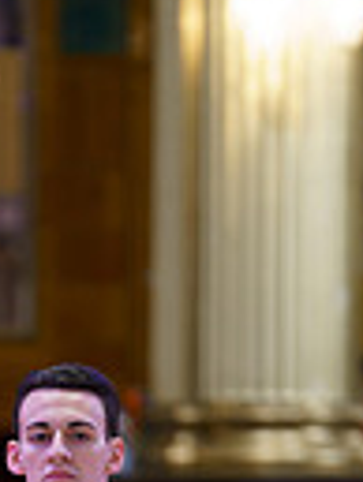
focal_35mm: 669
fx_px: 9339
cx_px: -127
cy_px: 811
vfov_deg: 3.0
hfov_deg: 2.2
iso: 640
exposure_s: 1/100
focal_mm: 200
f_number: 2.8
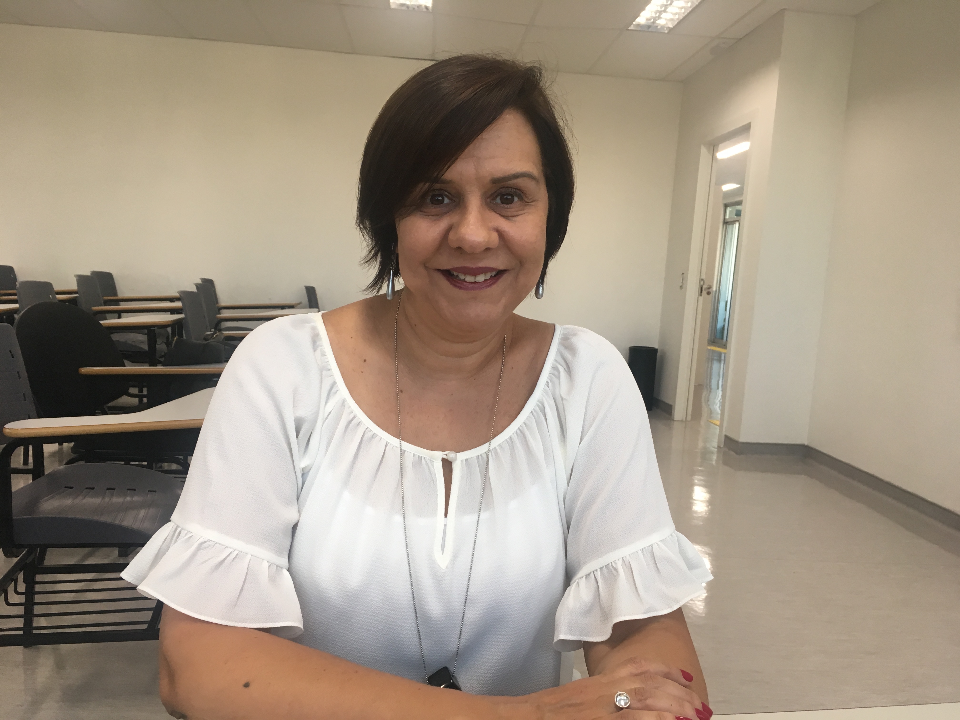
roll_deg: -2.9
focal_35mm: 29
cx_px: 480
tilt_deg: -6.6
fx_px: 804
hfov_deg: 61.7
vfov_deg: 48.2
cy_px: 360
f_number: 2.2
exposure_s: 1/30
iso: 25
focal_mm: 4.15
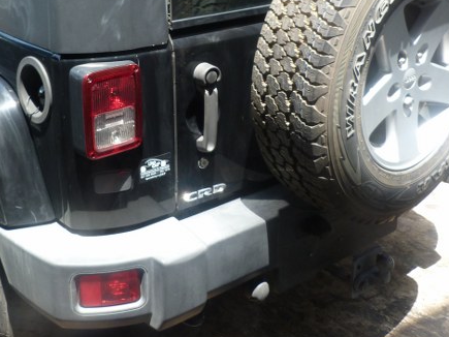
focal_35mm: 46
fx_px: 596
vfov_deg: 30.7
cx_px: 163
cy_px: 63
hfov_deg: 40.9
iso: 80
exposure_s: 1/125
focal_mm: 4.5
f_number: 3.6
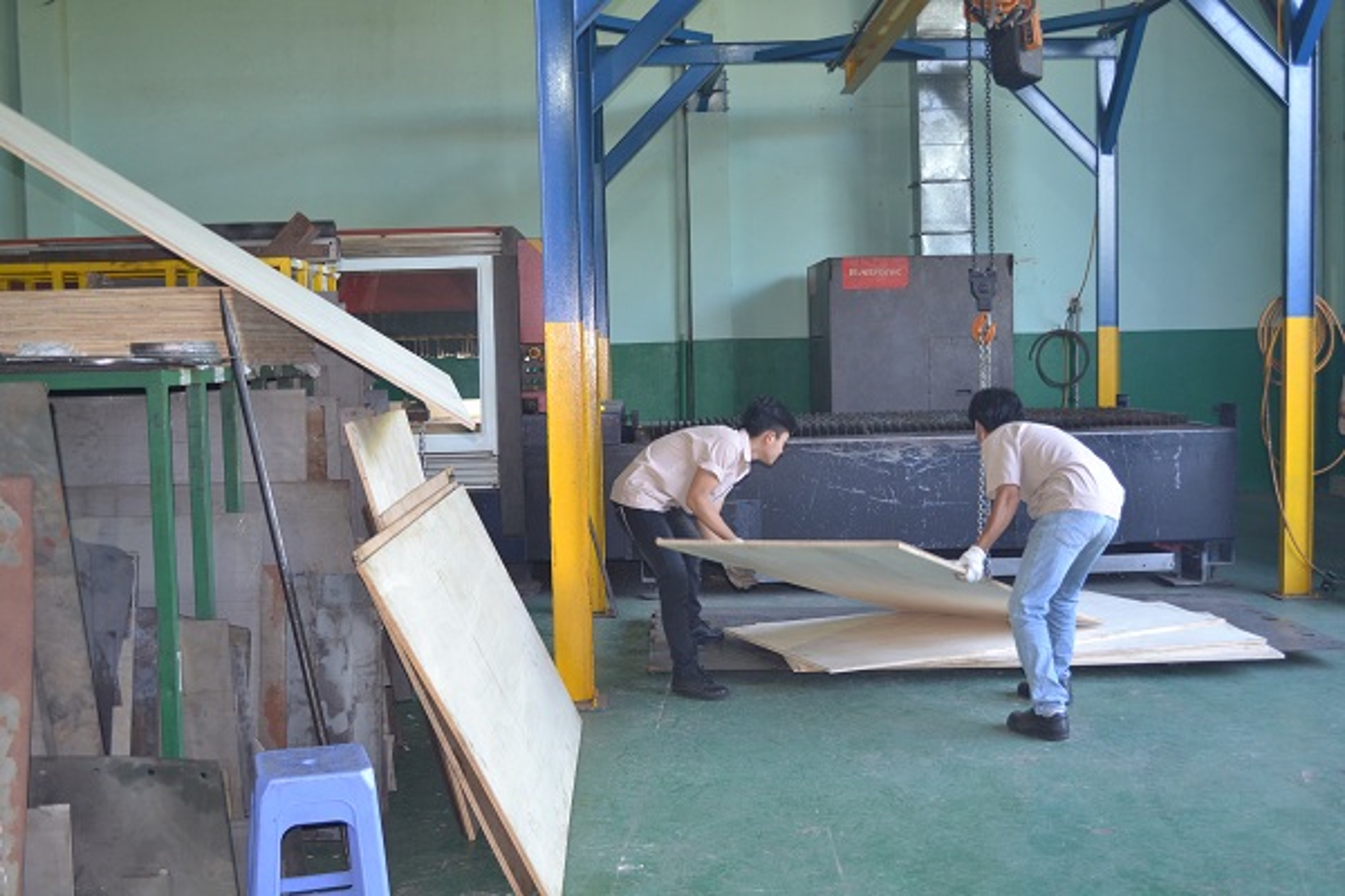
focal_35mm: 39
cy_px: 448
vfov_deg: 34.2
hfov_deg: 49.6
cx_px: 672
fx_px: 1457
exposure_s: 1/30
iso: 360
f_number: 4.2
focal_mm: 26
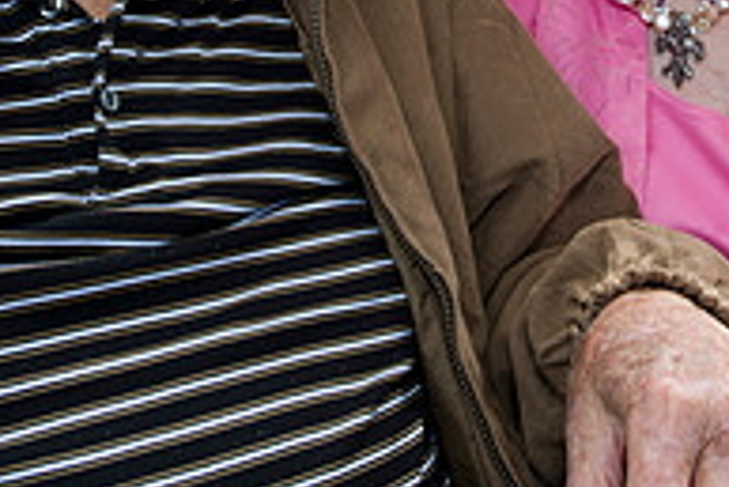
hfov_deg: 25.8
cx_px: 510
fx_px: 1581
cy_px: -49
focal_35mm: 78
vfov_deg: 17.0
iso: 200
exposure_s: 1/60
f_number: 6.3
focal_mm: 26
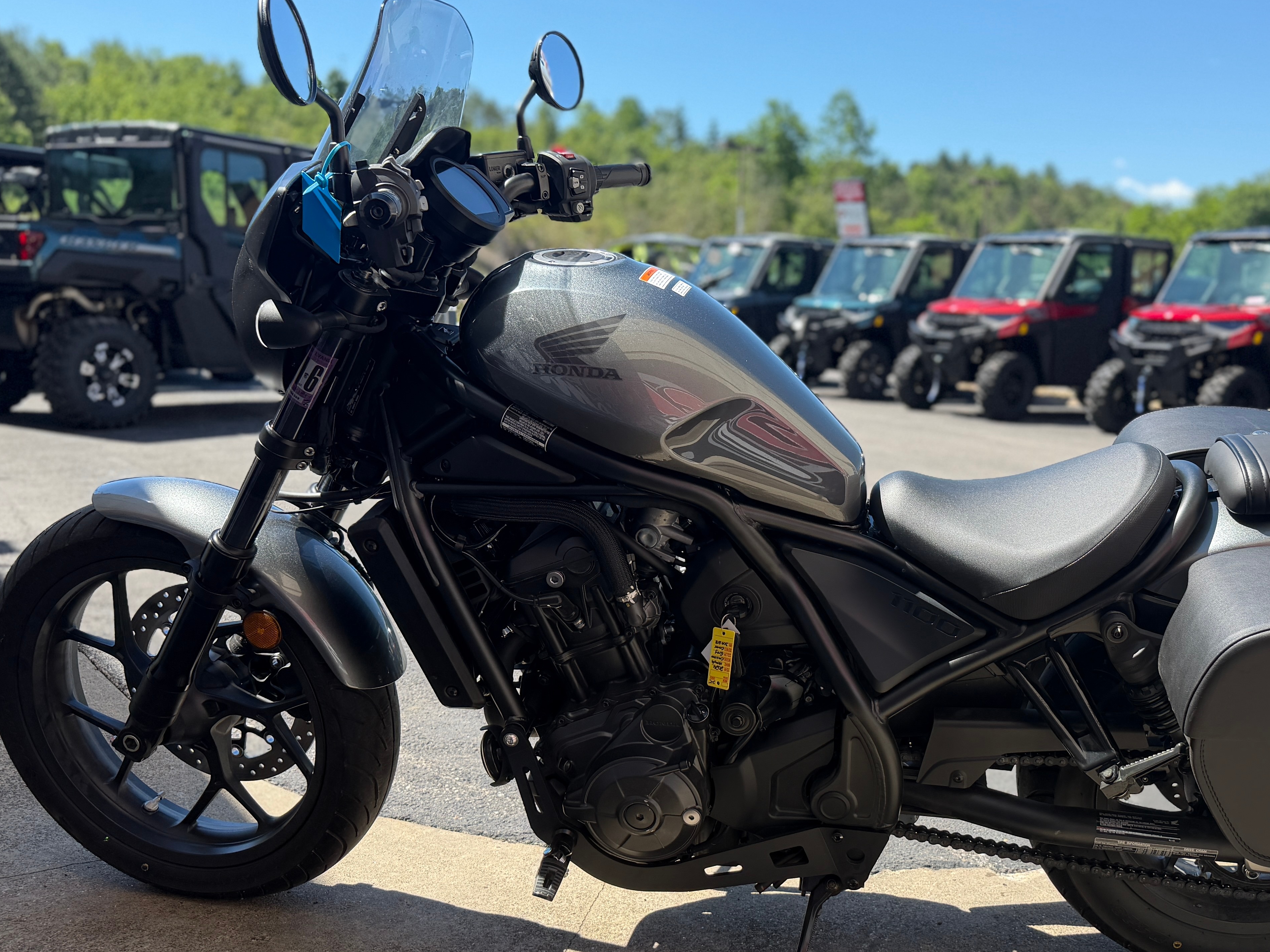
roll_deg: -1.7
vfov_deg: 39.6
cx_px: 806
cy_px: 550
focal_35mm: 36
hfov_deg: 50.7
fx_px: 1321
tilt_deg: -10.9
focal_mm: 6.76
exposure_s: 1/1553
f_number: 1.78
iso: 80
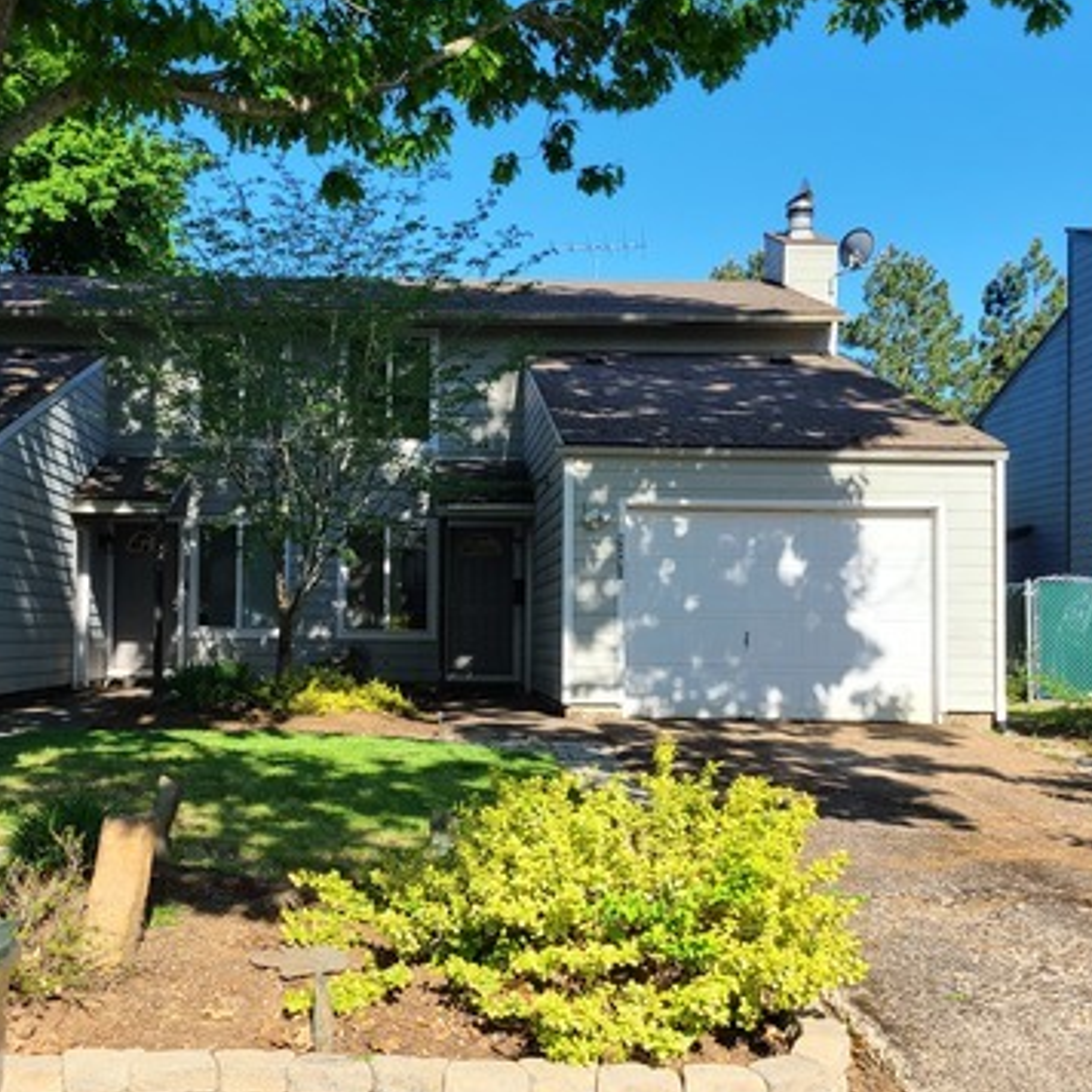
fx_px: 1535
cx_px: 371
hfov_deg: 38.8
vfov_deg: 39.1
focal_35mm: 43
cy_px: 600
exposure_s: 1/1038
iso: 40
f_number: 1.8
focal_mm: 5.4
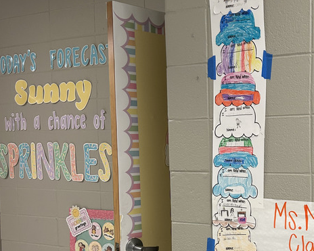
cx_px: 246
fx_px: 520
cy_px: 185
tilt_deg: -5.3
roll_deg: +0.5
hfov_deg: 32.8
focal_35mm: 56
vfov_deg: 26.8
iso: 64
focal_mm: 5.7
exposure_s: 1/60
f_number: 1.5
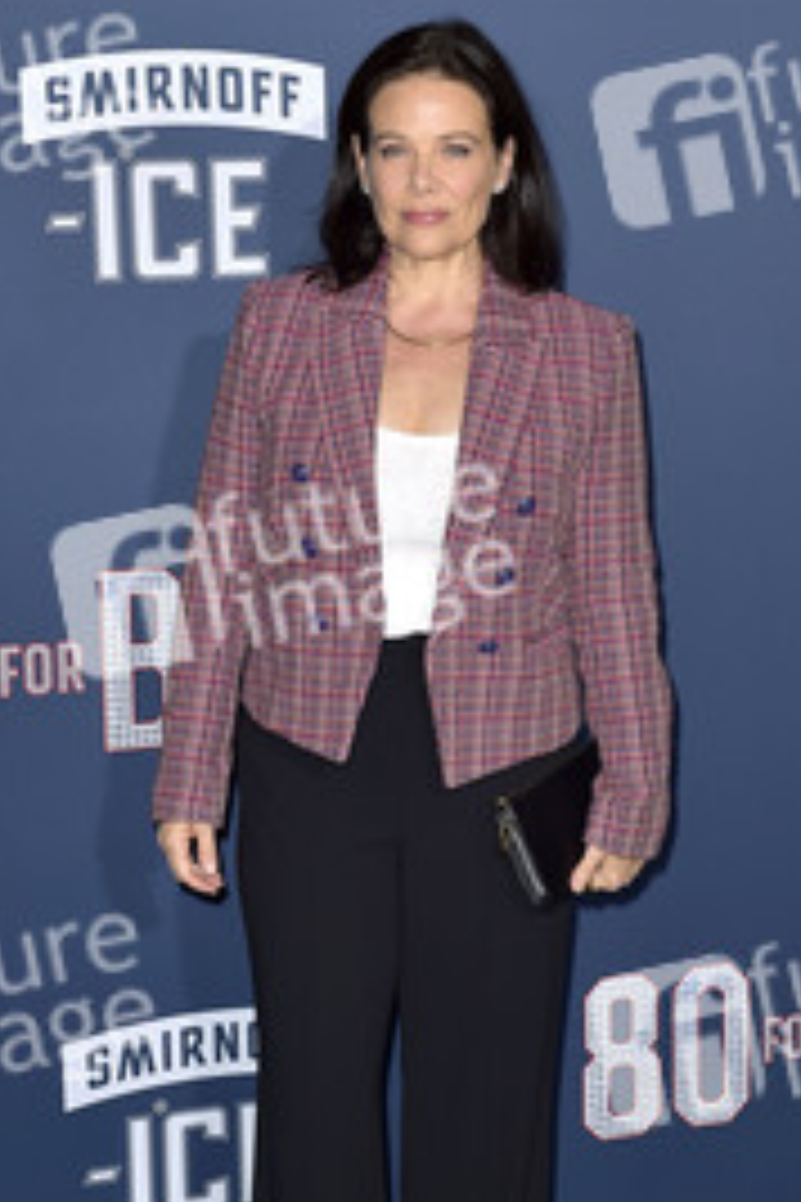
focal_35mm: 87
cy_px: 797
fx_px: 2903
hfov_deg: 15.7
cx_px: 416
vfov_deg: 23.3
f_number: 6.3
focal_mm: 58
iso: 400
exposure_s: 1/250
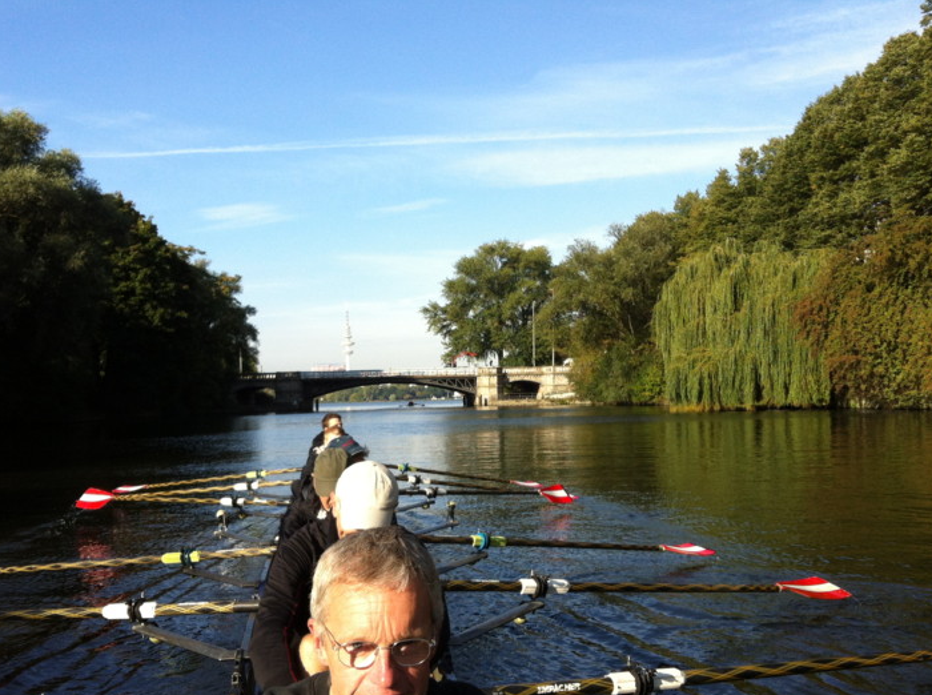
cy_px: 396
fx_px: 1075
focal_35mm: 40
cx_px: 414
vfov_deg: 35.8
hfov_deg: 46.8
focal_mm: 3.85
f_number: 2.8
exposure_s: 1/914
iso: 80
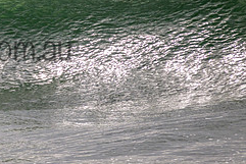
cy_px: 37
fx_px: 13168
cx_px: -37
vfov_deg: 0.7
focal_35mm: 1926
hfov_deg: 1.1
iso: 800
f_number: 11
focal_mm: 800
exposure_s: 1/2000
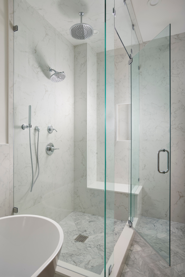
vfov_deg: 78.6
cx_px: 92
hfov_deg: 57.2
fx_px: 170
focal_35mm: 22
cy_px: 138
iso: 160
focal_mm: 22
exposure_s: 1/200
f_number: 10
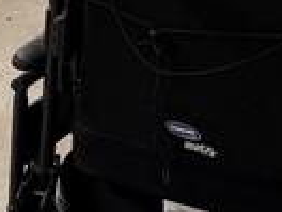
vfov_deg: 7.7
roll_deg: +2.2
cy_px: -212
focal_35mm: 186
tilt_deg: -9.0
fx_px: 1515
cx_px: -784
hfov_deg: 7.8
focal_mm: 6.76
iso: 64
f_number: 1.78
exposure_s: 1/121
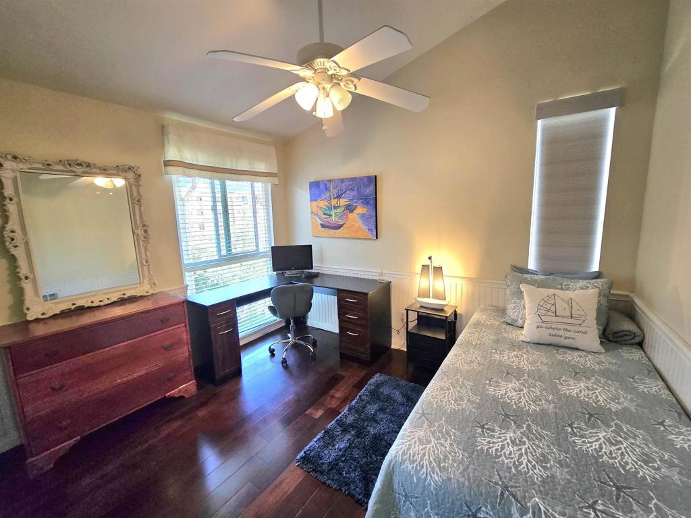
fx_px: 260
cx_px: 346
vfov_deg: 89.9
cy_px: 259
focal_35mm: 13
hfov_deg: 106.2
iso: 64
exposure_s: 1/60.2
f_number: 2.2
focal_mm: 2.2
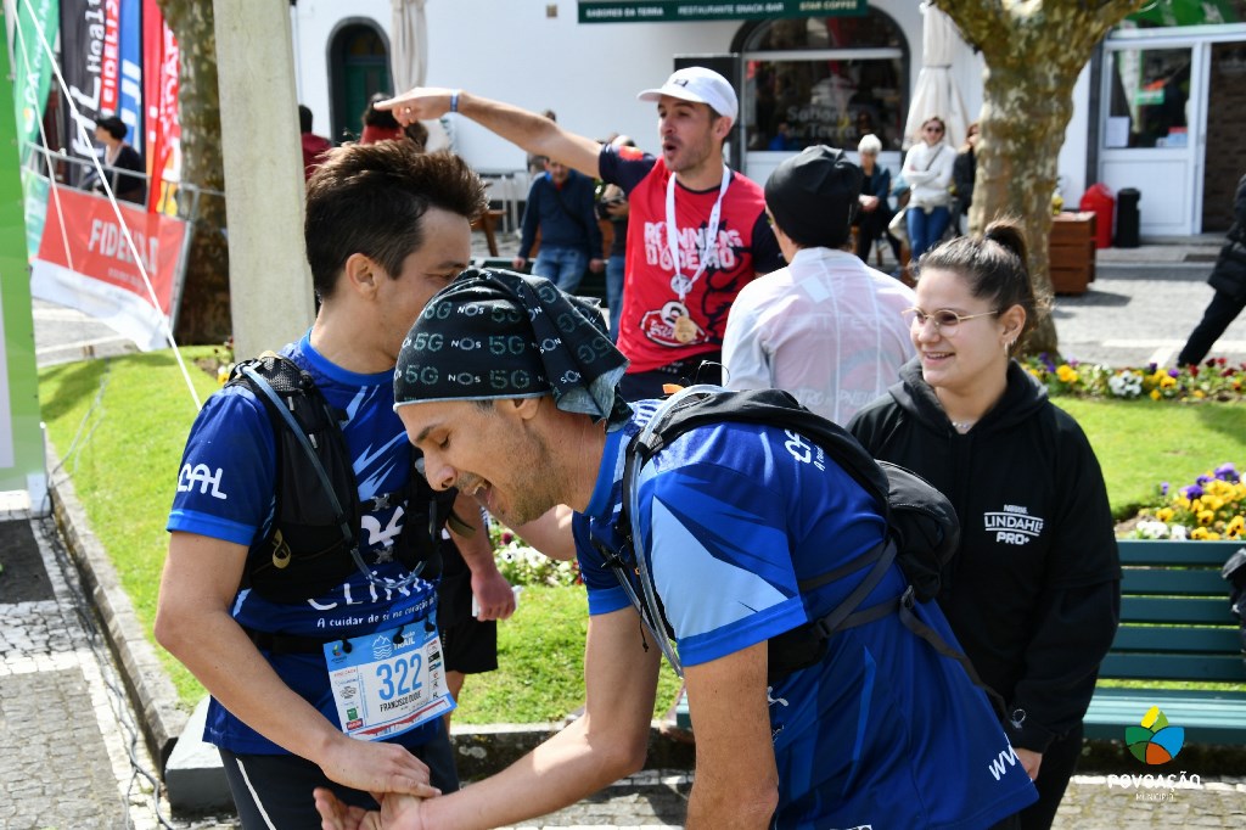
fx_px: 2076
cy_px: 415
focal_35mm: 60
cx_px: 623
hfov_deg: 33.4
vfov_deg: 22.6
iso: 200
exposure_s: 1/250
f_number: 8
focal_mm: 40
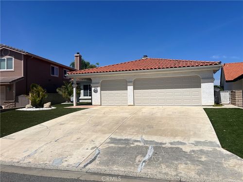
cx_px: 122
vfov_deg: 53.1
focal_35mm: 26
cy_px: 91
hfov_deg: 67.3
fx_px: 183
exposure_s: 1/7874
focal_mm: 5.1
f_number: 1.6
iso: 50
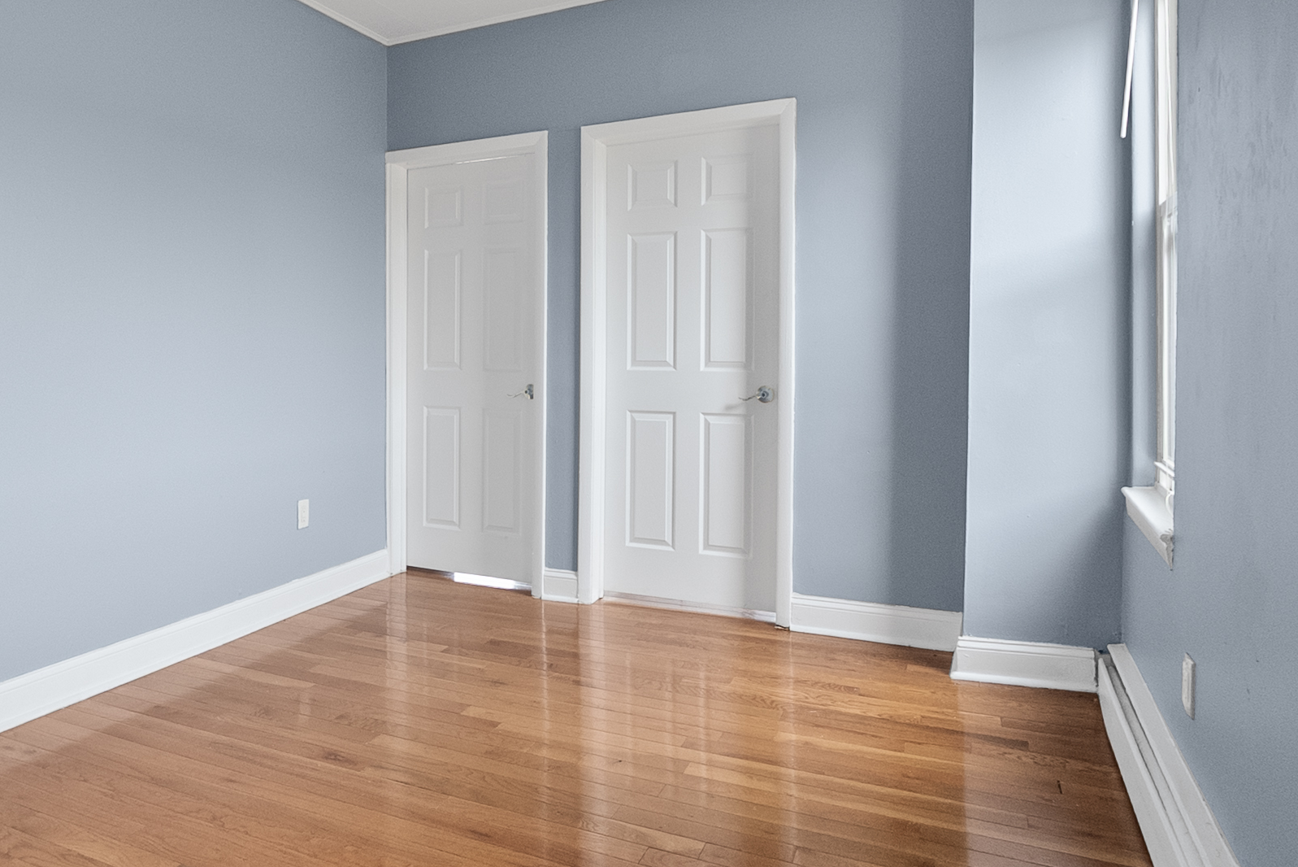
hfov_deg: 67.3
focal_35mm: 26
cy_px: 377
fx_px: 938
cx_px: 422
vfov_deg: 49.5
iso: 1600
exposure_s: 1/40
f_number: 4
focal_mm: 10
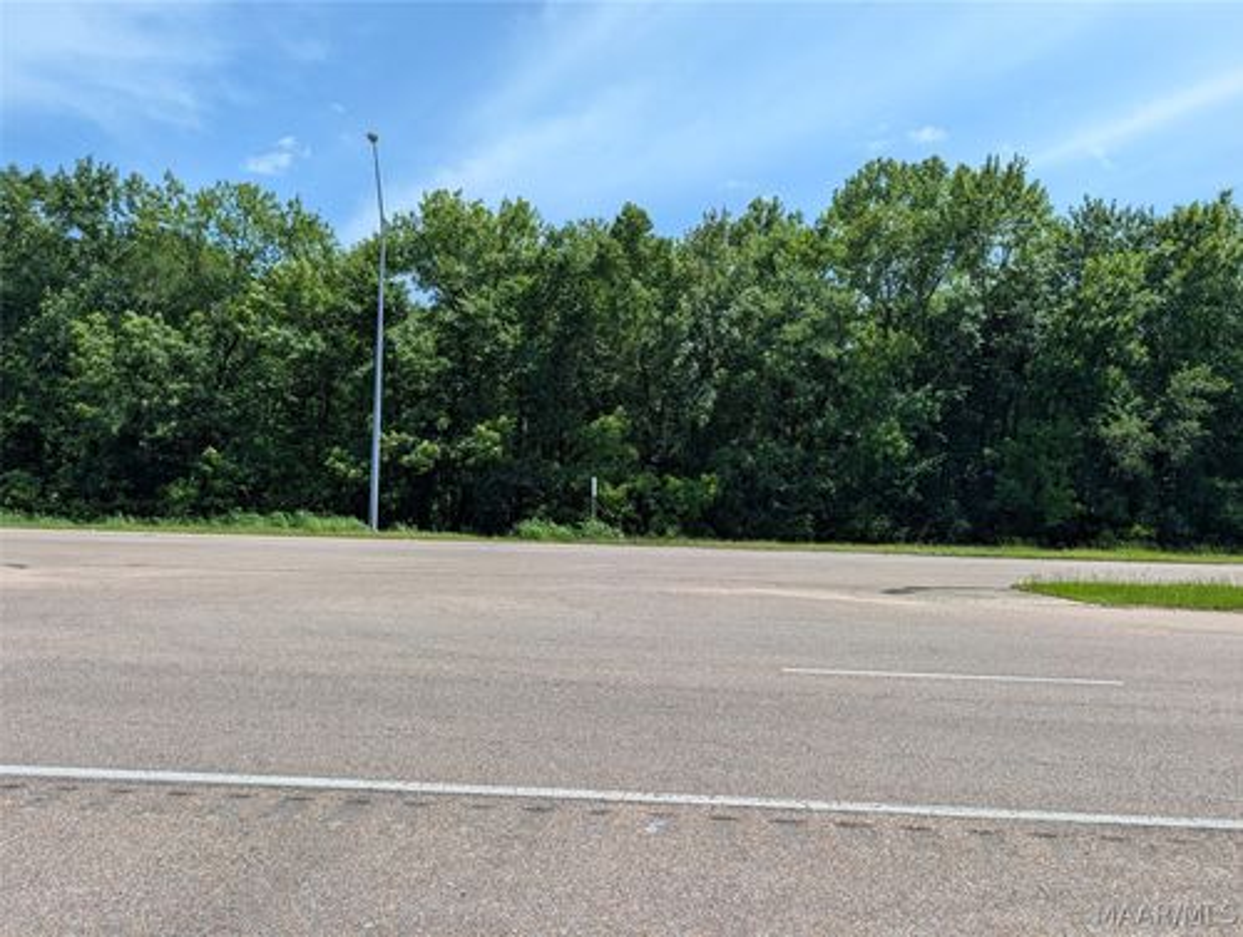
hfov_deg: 71.5
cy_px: 468
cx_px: 622
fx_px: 863
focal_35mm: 24
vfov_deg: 57.0
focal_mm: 6.9
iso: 21
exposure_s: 1/1111
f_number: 1.68
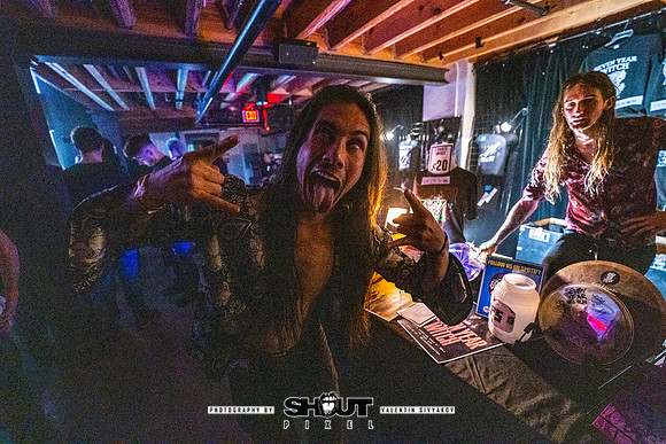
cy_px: 222
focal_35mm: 14
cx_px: 333
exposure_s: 1/200
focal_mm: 14
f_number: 2.8
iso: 6400
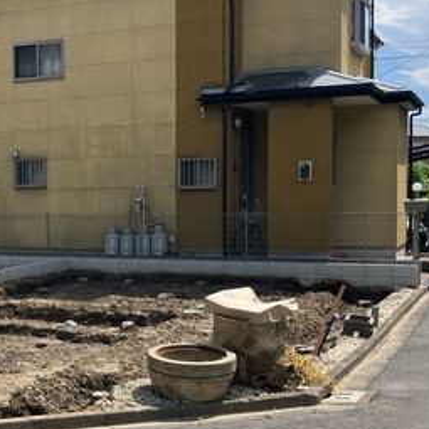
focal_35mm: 62
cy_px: 266
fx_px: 869
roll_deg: +0.3
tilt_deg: -4.6
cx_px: 47
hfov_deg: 26.8
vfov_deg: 27.6
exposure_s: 1/1621
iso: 32
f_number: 1.8
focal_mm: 3.99
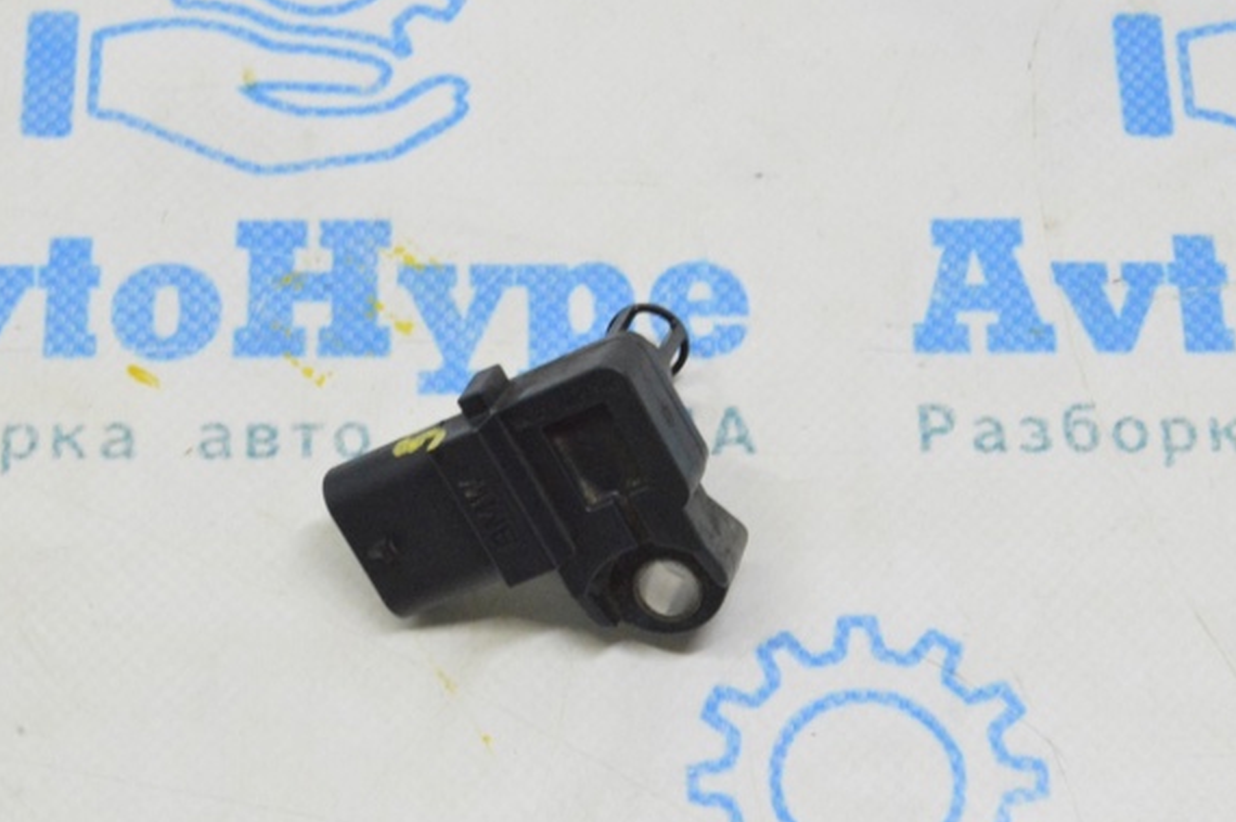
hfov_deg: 22.0
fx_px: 3175
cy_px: 452
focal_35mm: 93
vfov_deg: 14.7
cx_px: 638
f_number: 20
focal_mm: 55
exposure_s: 1/20
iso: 6400
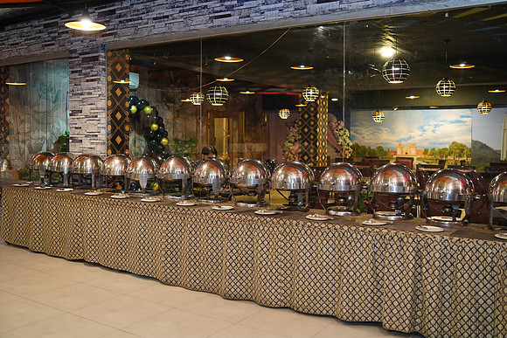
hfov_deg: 54.4
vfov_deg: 37.9
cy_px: 169
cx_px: 254
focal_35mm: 35
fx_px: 493
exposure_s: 1/125
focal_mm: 35
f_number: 2.2
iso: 2500
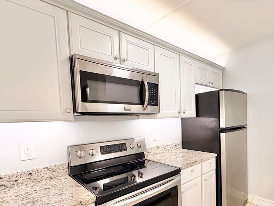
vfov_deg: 62.5
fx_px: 166
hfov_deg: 76.8
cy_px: 130
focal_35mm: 21
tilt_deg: -4.5
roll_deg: +1.1
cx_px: 180
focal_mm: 2.22
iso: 160
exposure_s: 1/120
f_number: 2.2
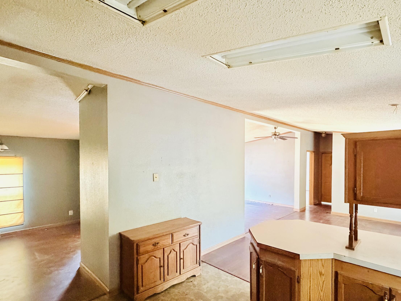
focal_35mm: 19
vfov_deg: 68.5
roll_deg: -0.1
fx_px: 220
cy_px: 164
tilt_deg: -1.4
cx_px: 234
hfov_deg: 83.9
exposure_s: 1/60
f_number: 2.2
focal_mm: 2.22
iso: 1000
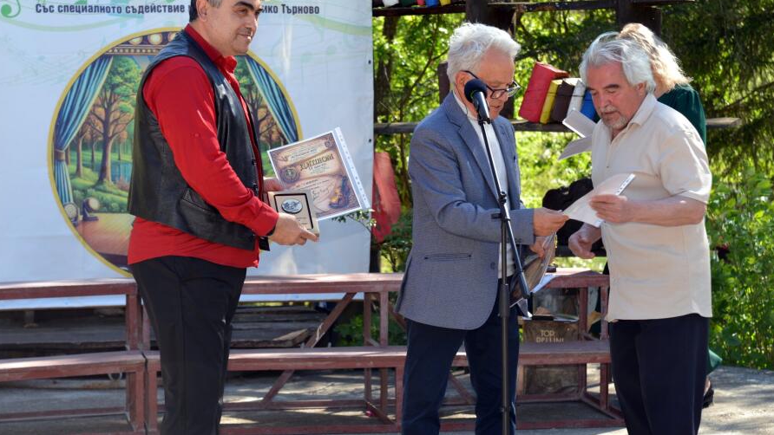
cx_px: 385
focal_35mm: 111
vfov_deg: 10.9
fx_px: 2278
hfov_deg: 19.3
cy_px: 177
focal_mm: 105
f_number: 4.5
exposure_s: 1/80
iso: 200
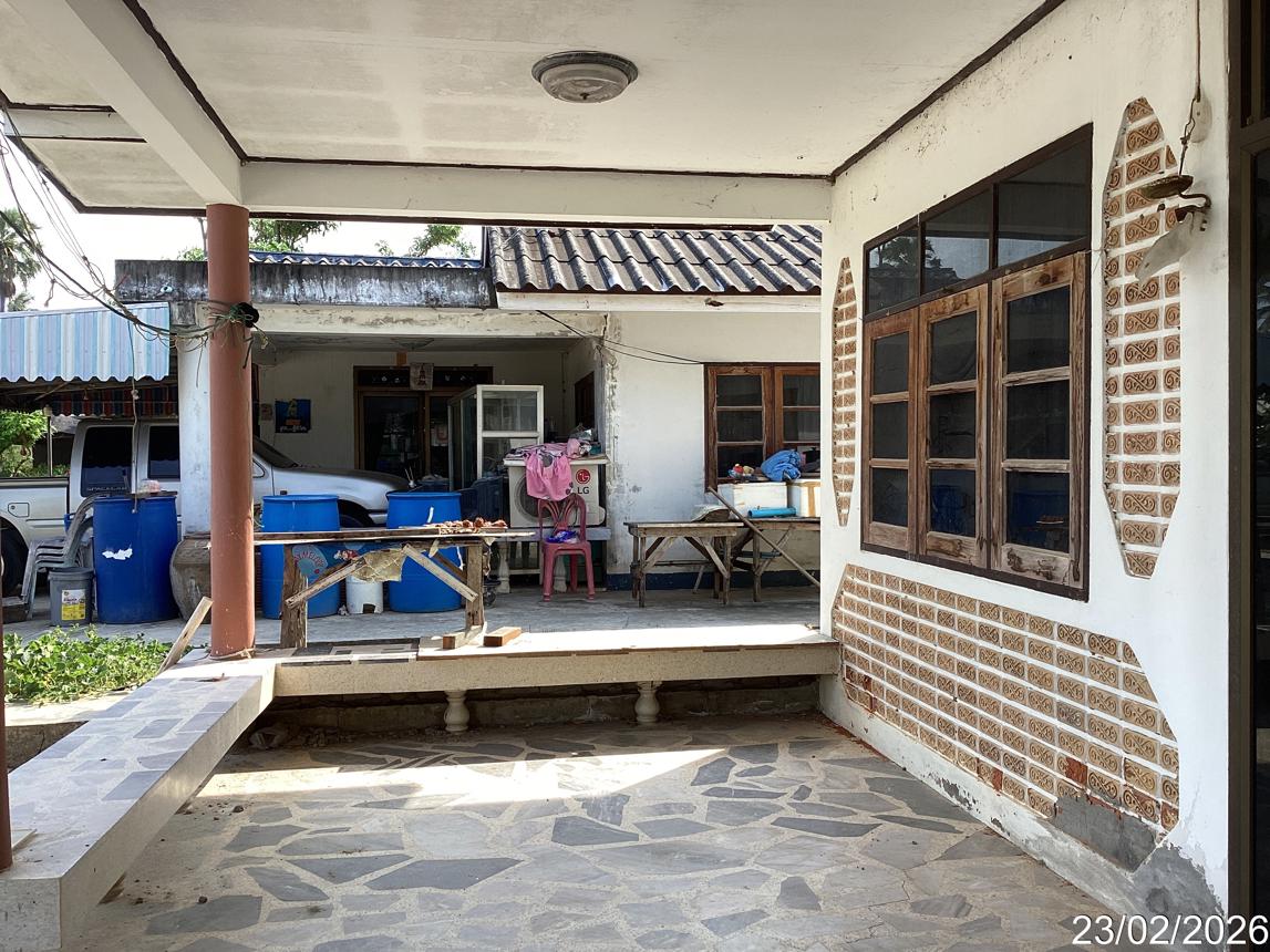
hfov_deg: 58.4
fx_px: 1137
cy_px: 476
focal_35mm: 31
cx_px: 635
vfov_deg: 45.4
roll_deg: +0.0
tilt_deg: -0.7
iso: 25
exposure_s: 1/345
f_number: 2.4
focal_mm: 3.3
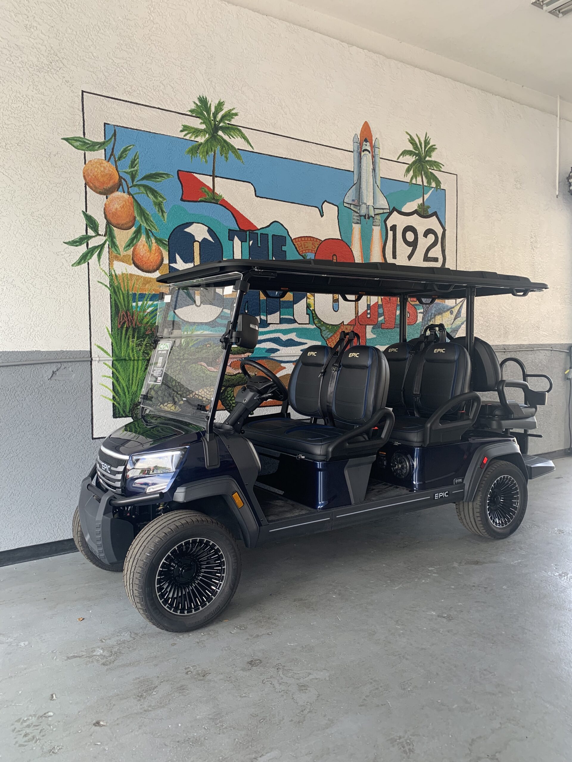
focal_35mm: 26
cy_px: 381
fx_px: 573
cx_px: 286
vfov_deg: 67.3
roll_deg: +1.3
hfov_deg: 53.1
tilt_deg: -0.7
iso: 50
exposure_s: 1/121
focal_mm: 4.25
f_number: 1.8
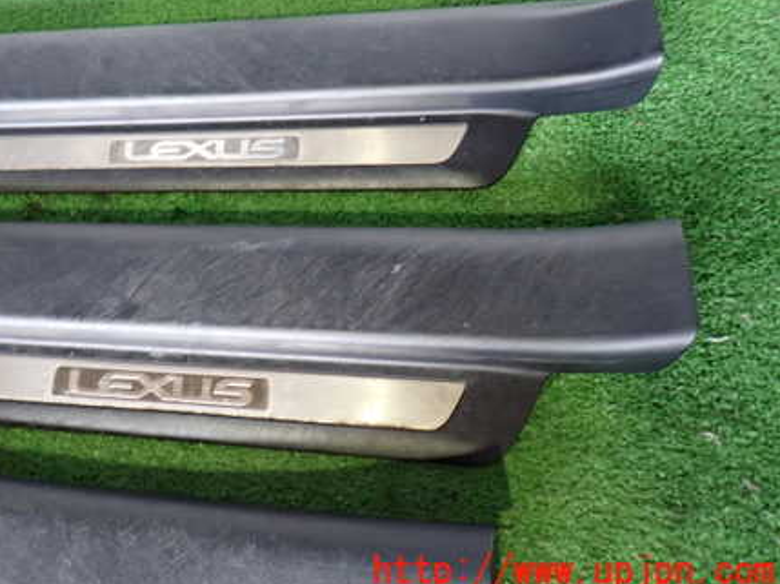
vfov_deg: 40.1
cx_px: 238
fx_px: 788
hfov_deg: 51.3
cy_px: 186
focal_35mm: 35
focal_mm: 4.5
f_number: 2
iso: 320
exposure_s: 1/30
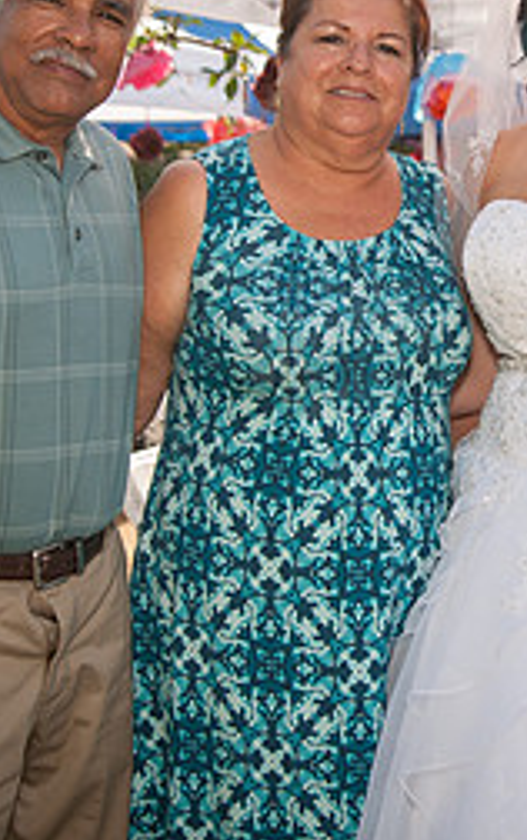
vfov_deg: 27.3
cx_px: 560
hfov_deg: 16.9
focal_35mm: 75
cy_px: 293
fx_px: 1720
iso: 200
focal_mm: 32
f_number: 5
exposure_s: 1/1250
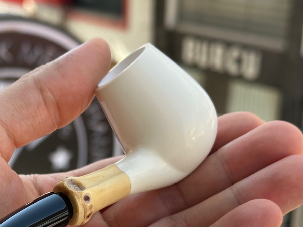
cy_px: 200
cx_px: 48
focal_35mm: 86
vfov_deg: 17.0
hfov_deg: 22.4
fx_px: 753
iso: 64
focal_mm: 6.86
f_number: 1.78
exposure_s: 1/590
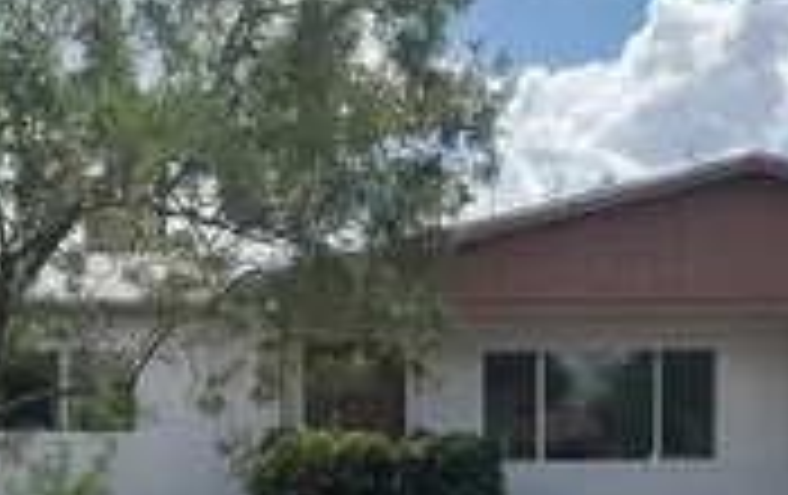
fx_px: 1420
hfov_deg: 31.0
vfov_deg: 19.1
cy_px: 533
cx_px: 450
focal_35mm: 66
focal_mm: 5.7
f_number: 1.5
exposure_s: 1/4115
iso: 50
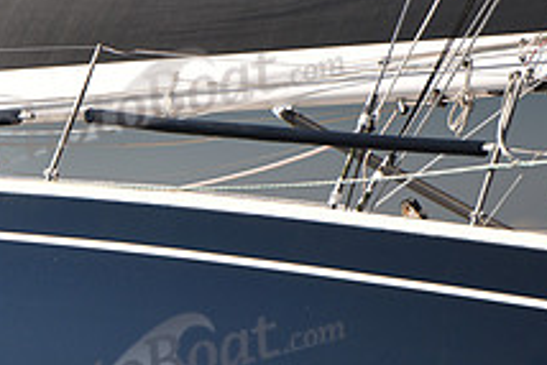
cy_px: 269
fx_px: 7815
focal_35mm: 514
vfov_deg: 2.7
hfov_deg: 4.0
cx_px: -146
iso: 250
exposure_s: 1/1600
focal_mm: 190
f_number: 2.8
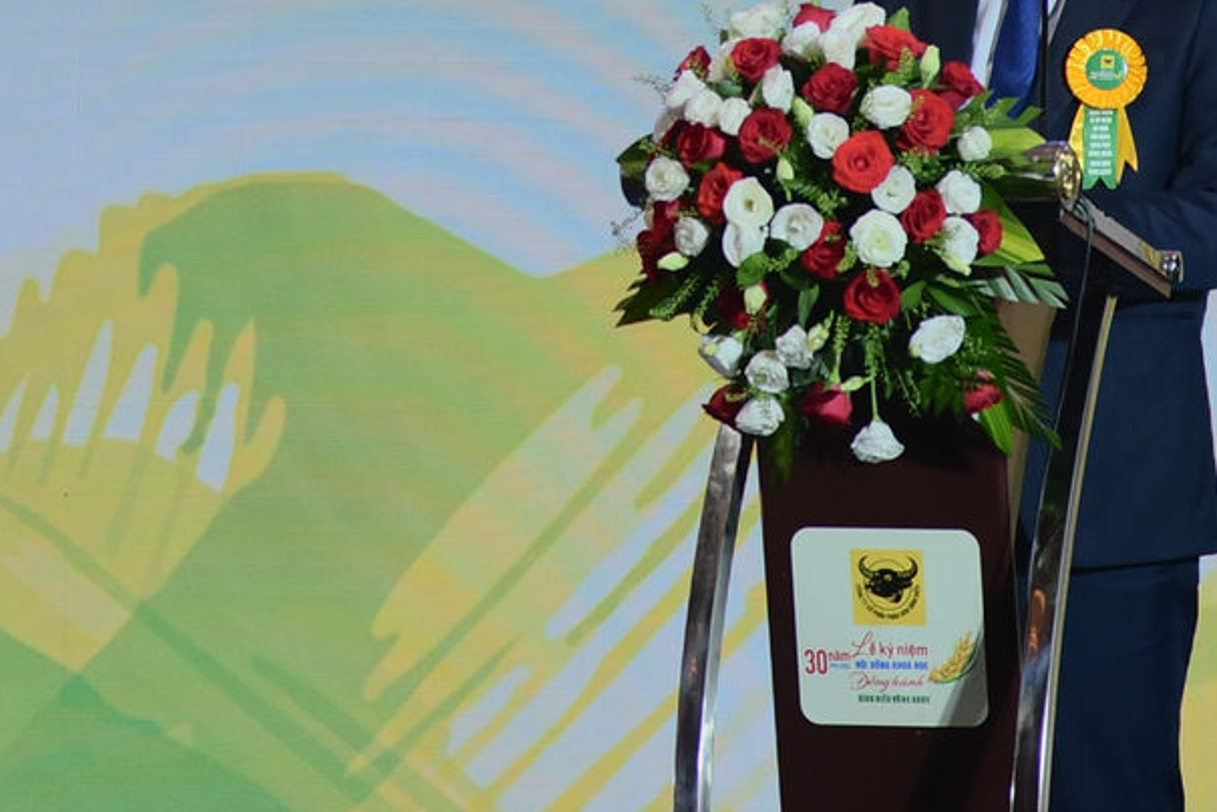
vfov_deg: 3.4
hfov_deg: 5.1
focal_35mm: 406
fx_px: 13731
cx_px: 247
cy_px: -489
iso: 320
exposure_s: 1/320
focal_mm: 120
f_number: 4.5
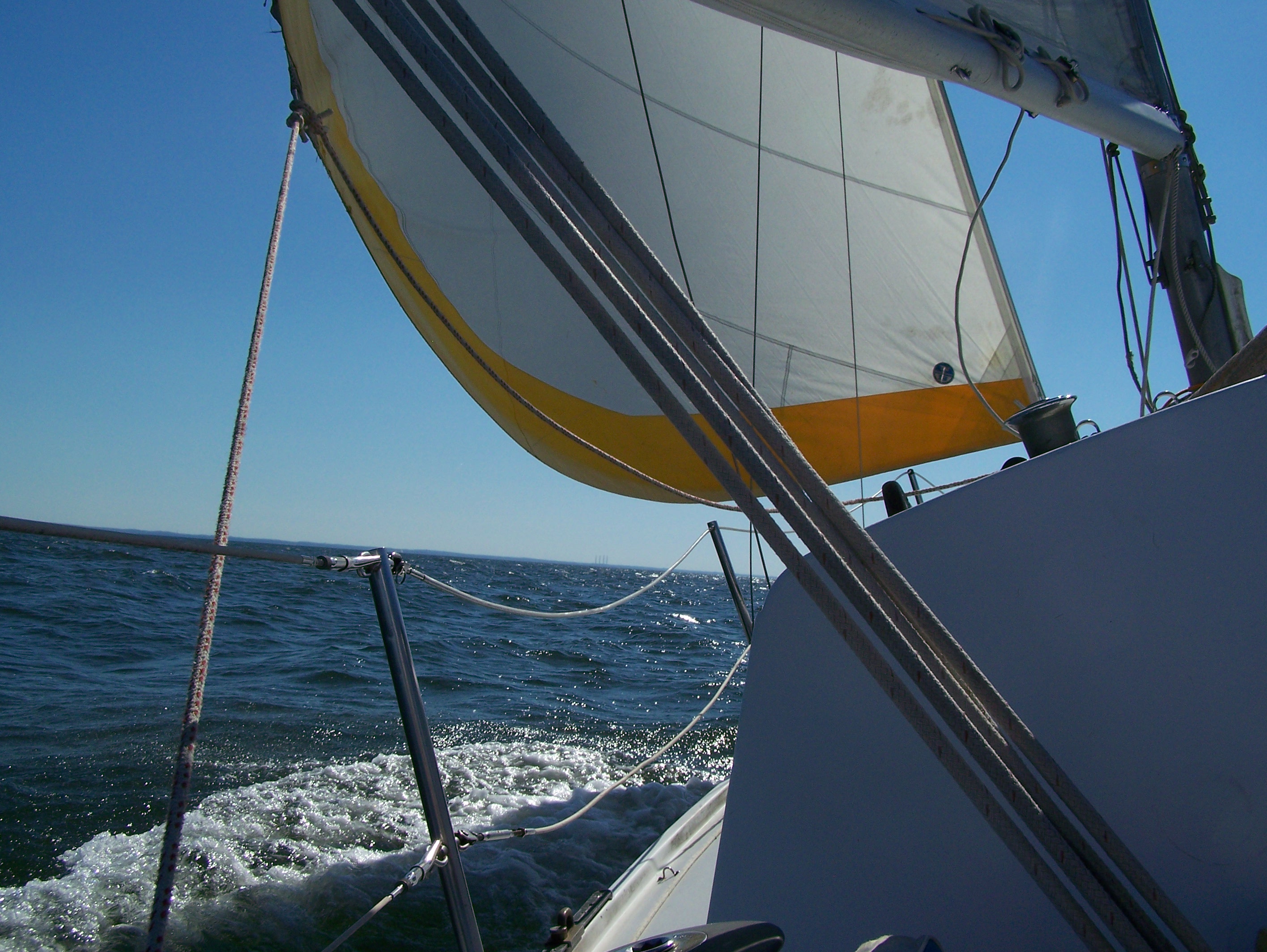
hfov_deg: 48.9
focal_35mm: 38
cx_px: 634
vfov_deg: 37.8
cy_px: 476
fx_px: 1392
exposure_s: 1/1600
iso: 80
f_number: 5.6
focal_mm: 6.3
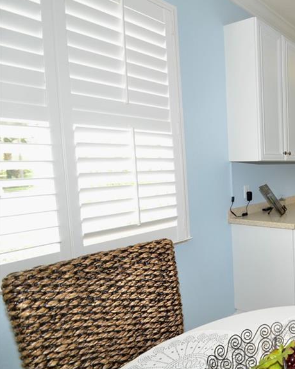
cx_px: 326
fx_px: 273
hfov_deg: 43.5
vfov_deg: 68.0
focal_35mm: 25
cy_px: 171
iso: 400
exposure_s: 1/60
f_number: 5.6
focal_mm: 10
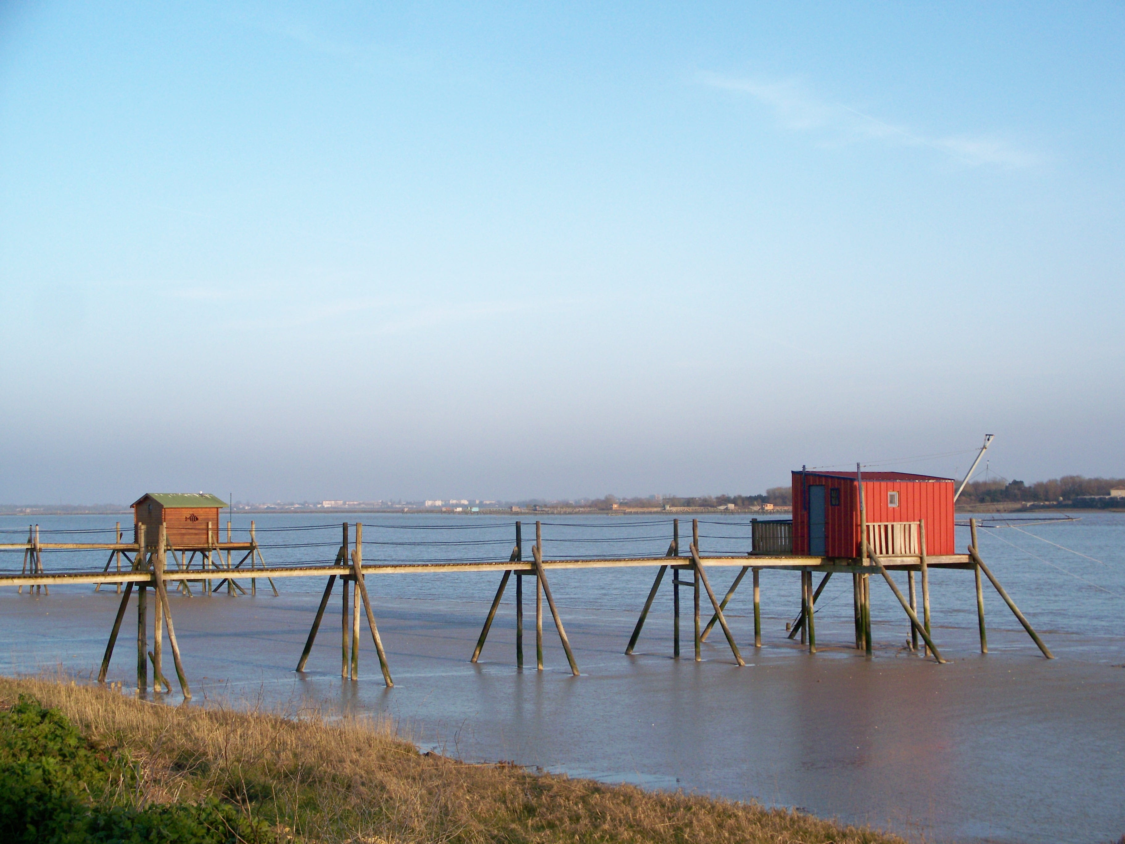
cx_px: 562
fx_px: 1950
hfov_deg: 32.2
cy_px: 422
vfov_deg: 24.4
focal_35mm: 60
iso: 100
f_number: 5.4
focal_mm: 12.89
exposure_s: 1/320
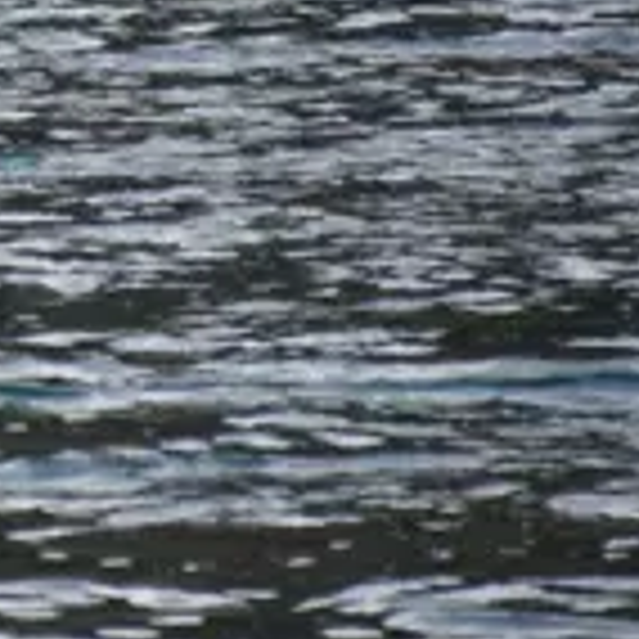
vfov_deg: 1.6
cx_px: -1224
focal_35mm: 1107
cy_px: -230
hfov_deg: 1.6
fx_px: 23119
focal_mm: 140
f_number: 5.6
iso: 400
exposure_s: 1/1000
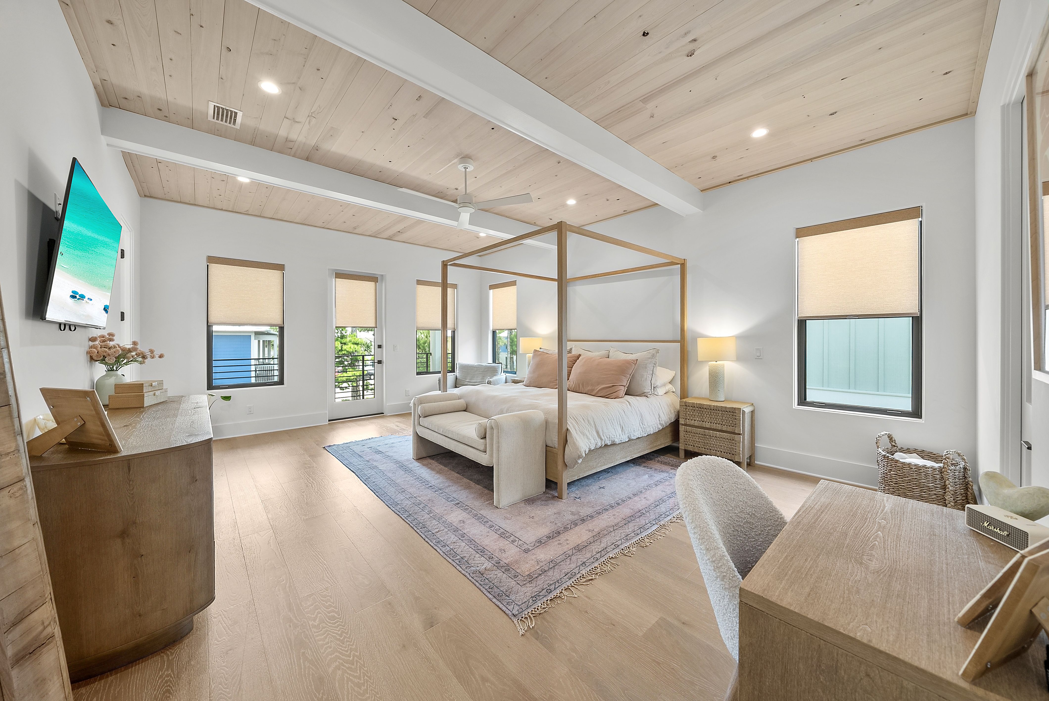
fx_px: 350
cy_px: 350
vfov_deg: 90.1
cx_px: 524
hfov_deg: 112.6
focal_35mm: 12
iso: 250
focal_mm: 12
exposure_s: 1/4
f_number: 7.1
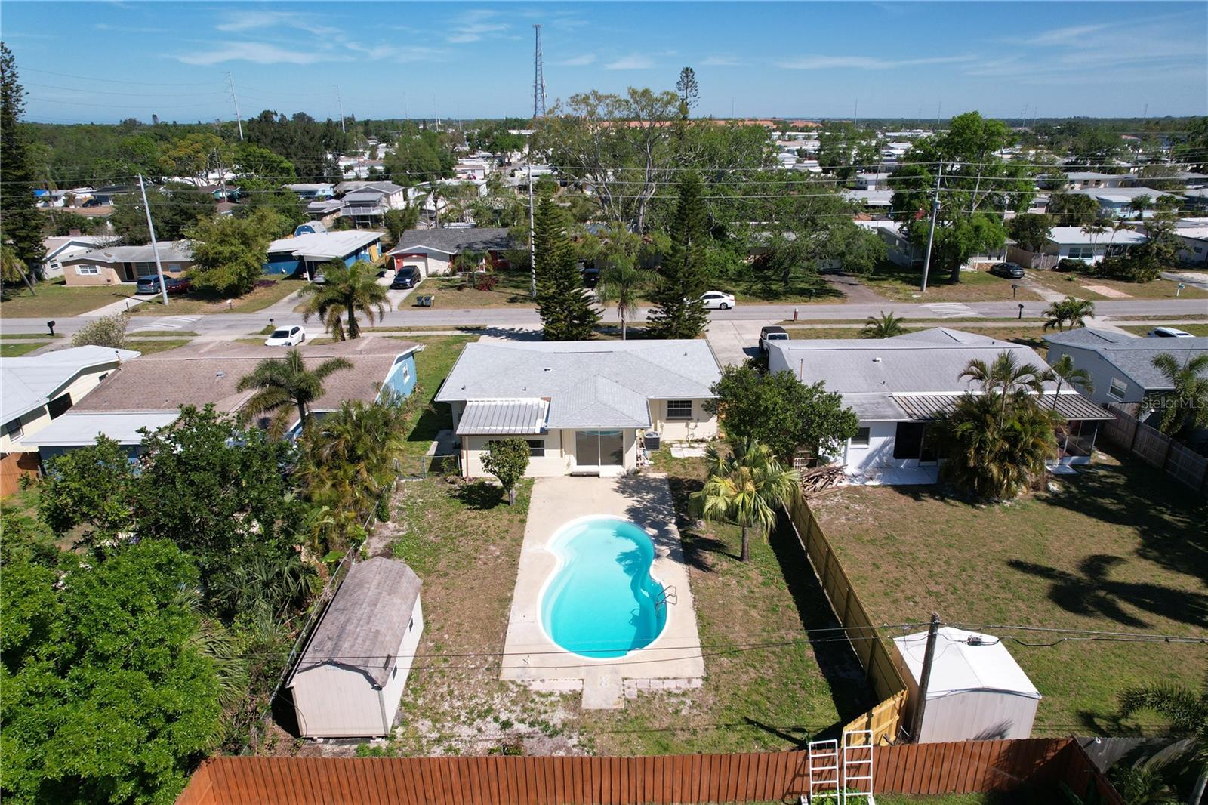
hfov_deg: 78.6
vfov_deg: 57.2
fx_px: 738
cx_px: 604
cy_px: 402
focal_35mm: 22
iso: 100
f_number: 2.8
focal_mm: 8.38
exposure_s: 1/640
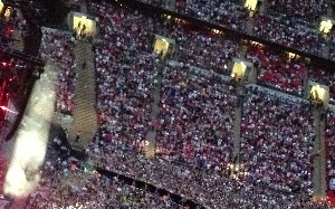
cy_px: 206
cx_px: 232
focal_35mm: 101
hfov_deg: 20.5
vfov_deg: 12.8
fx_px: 921
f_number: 2.4
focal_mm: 4.28
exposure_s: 1/15
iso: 800
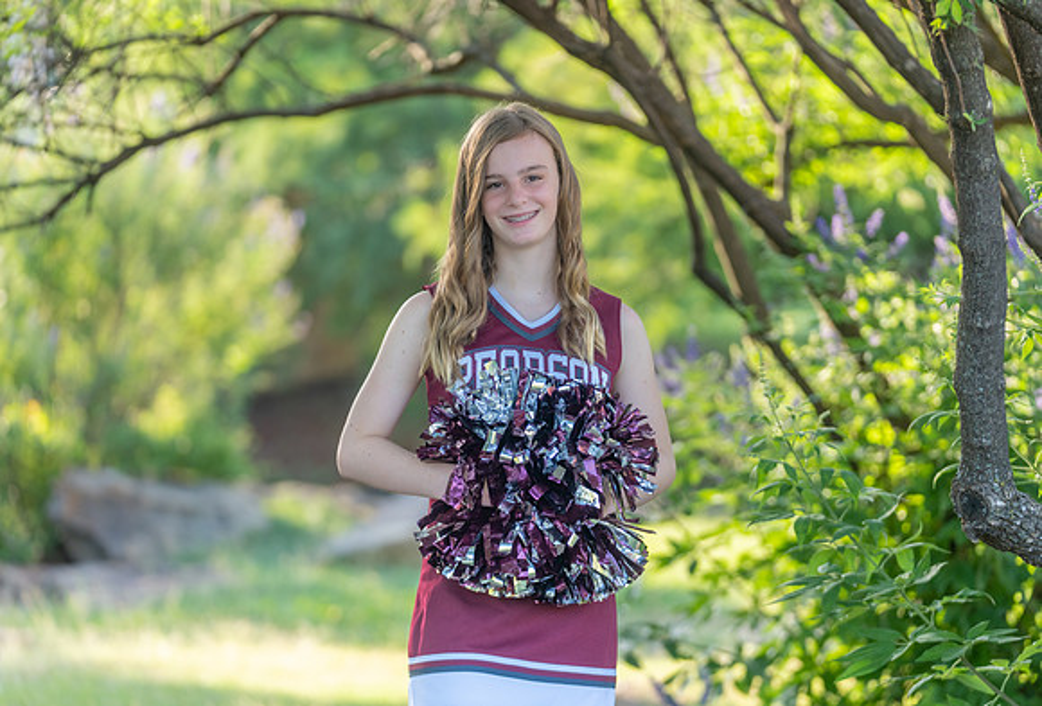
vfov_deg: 9.9
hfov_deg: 14.5
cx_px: 537
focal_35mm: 140
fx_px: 4084
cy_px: 367
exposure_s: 1/320
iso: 320
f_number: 2.8
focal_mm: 123
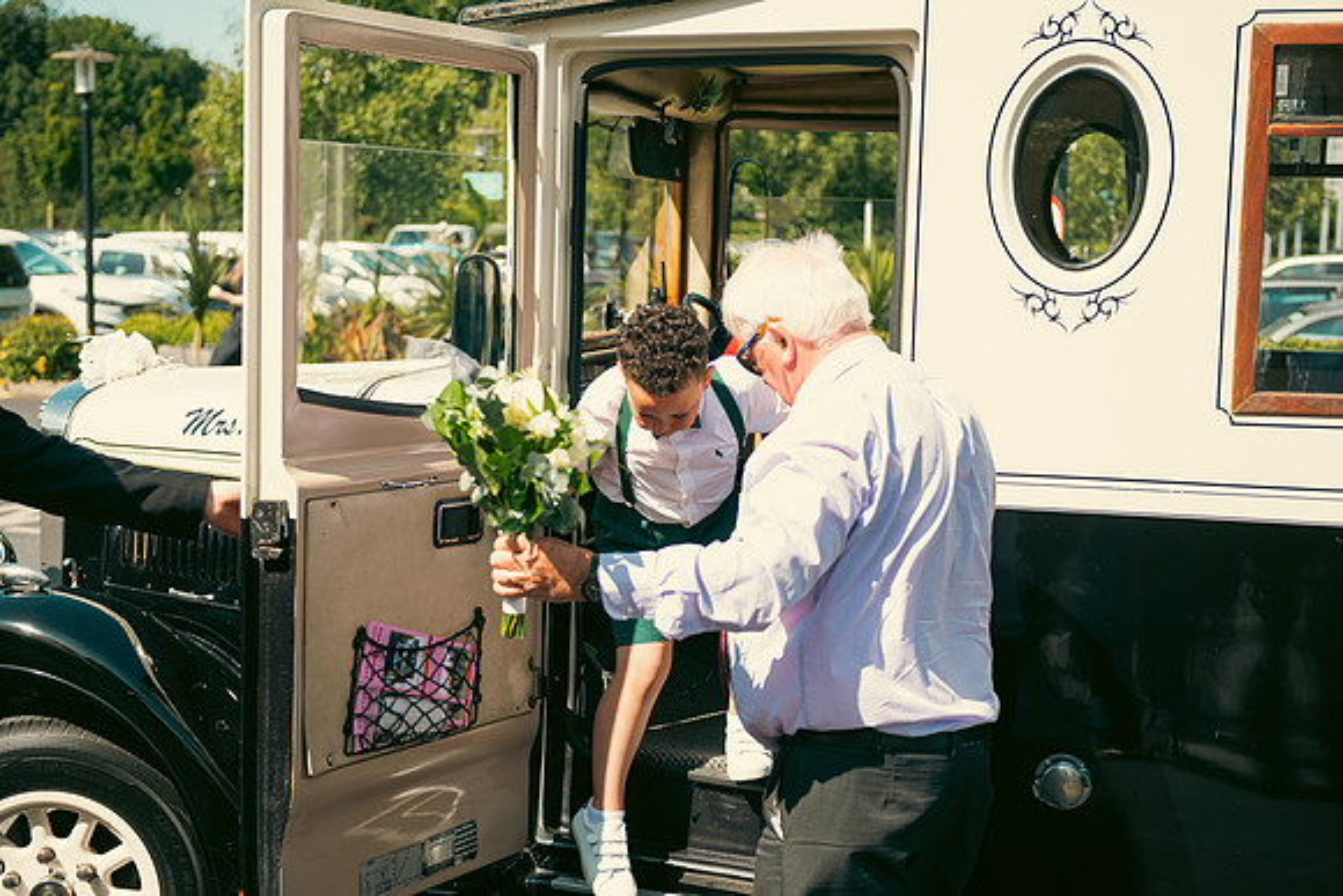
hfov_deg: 36.2
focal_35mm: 55
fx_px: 2052
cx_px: 672
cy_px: 448
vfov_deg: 24.6
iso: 125
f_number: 3.5
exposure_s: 1/800
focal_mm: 55
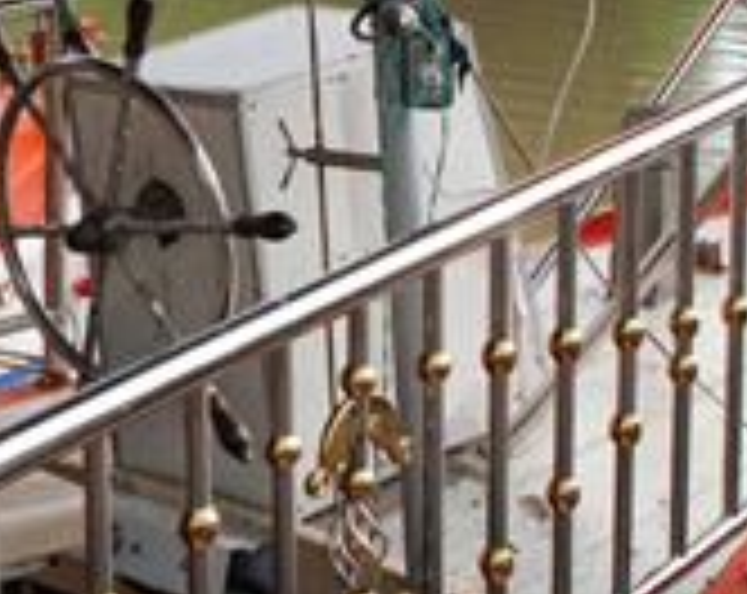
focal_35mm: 112
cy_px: 243
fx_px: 2470
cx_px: 22
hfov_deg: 16.9
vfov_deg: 13.7
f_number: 9
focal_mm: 22
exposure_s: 1/800
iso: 1250
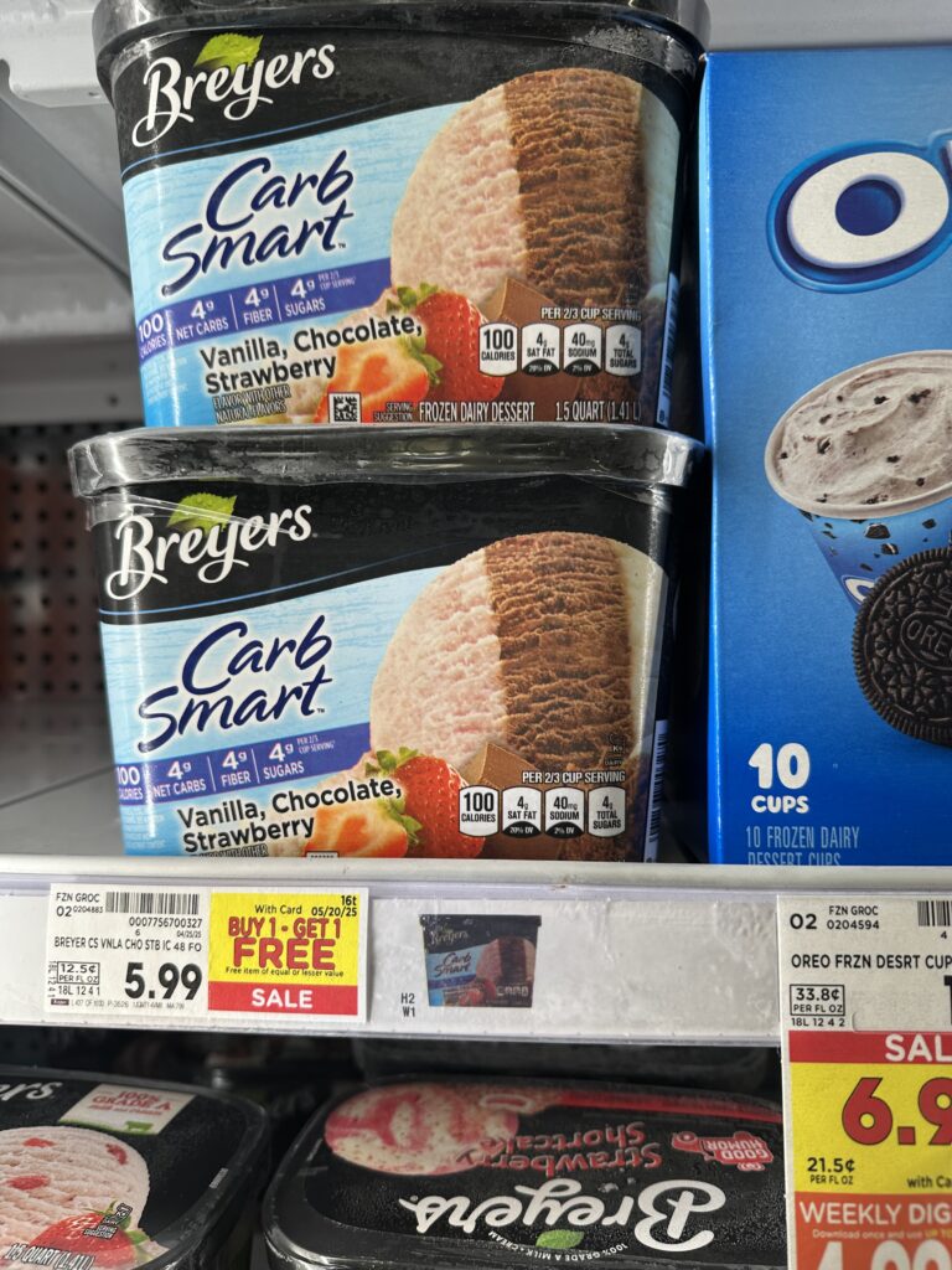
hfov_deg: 56.8
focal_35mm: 24
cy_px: 635
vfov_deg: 71.6
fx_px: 880
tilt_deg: -4.5
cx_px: 476
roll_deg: -2.0
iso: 64
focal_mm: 6.86
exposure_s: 1/132
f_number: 1.78
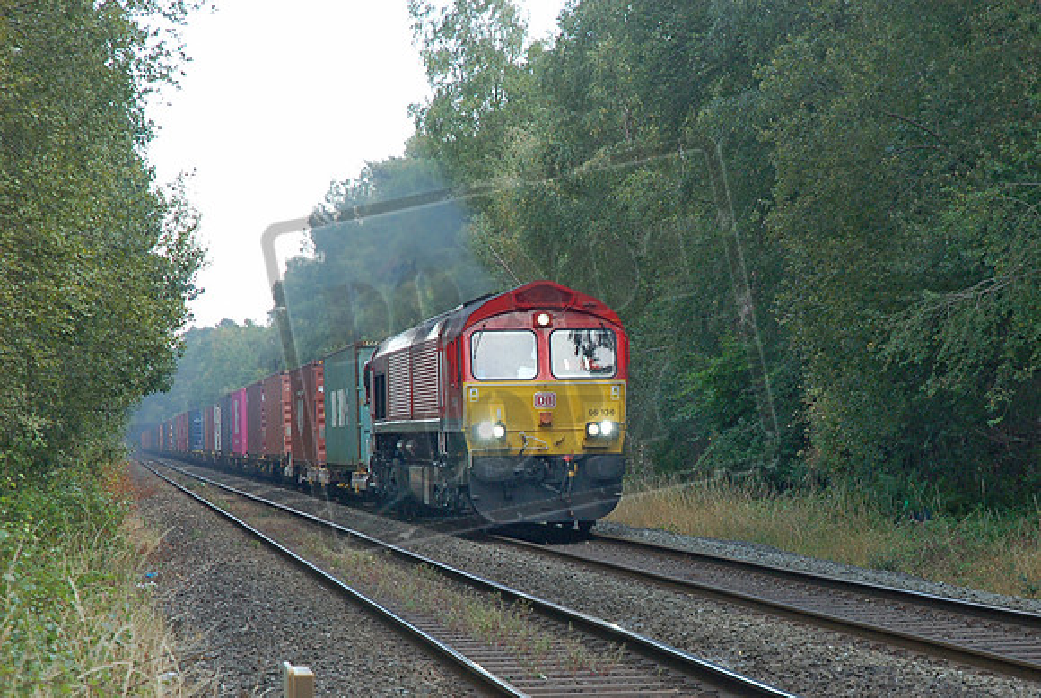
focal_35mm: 90
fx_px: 2607
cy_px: 349
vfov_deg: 15.3
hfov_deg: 22.6
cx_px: 520
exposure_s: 1/200
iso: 400
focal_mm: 60
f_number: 4.5
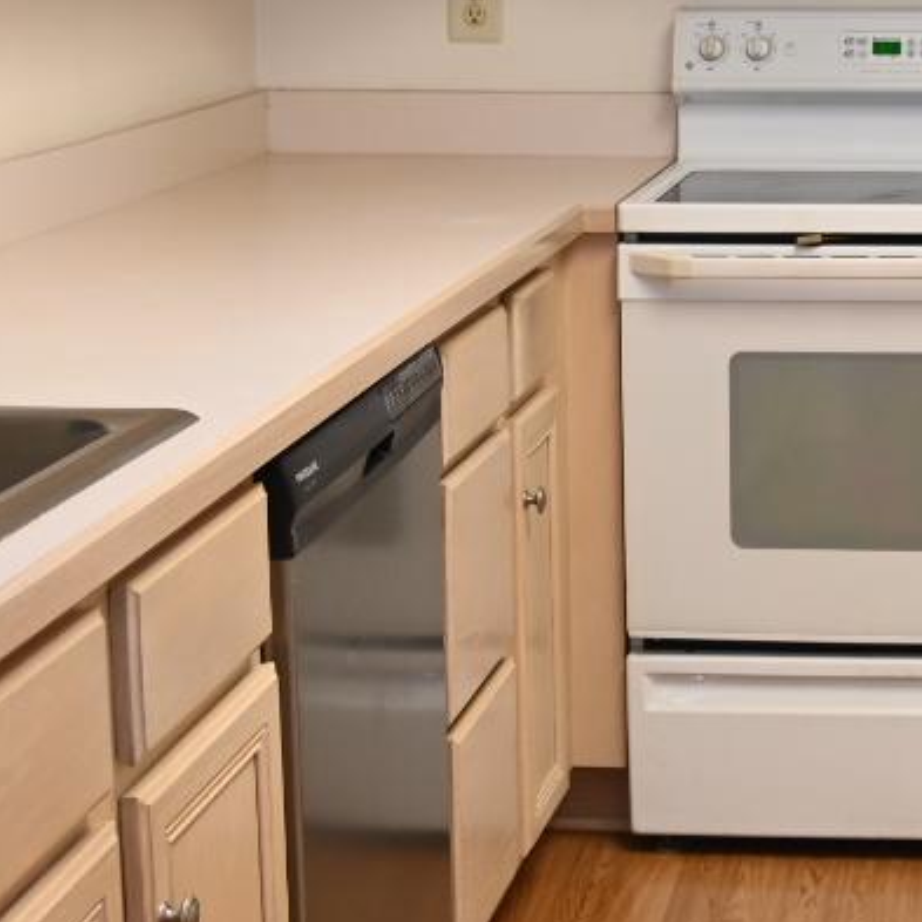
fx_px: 2531
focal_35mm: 84
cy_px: 251
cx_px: 877
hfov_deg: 20.1
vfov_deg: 20.5
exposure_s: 1/60
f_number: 4
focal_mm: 24
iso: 450
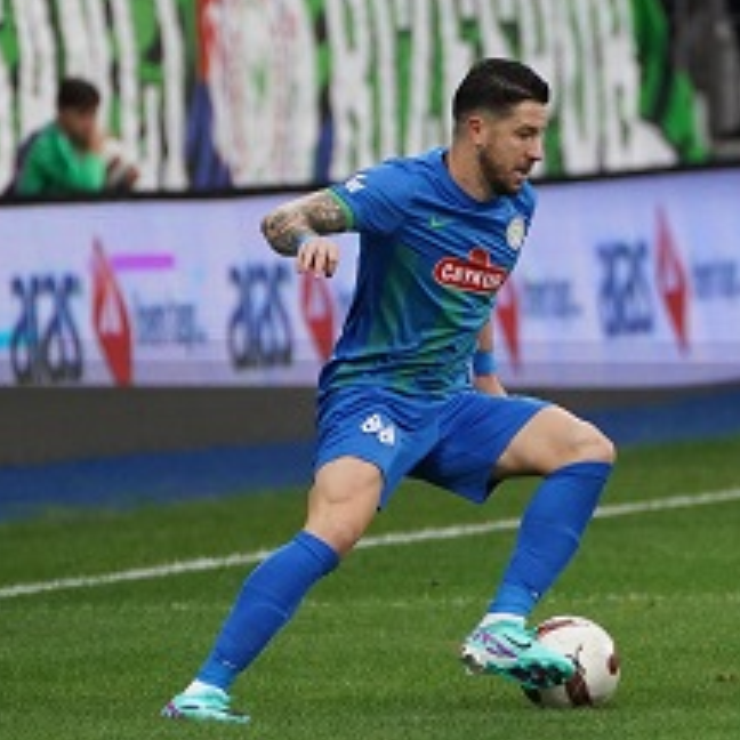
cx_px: 469
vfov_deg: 1.9
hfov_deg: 1.9
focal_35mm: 945
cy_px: 387
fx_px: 22856
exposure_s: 1/2000
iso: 5000
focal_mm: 400
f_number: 5.6
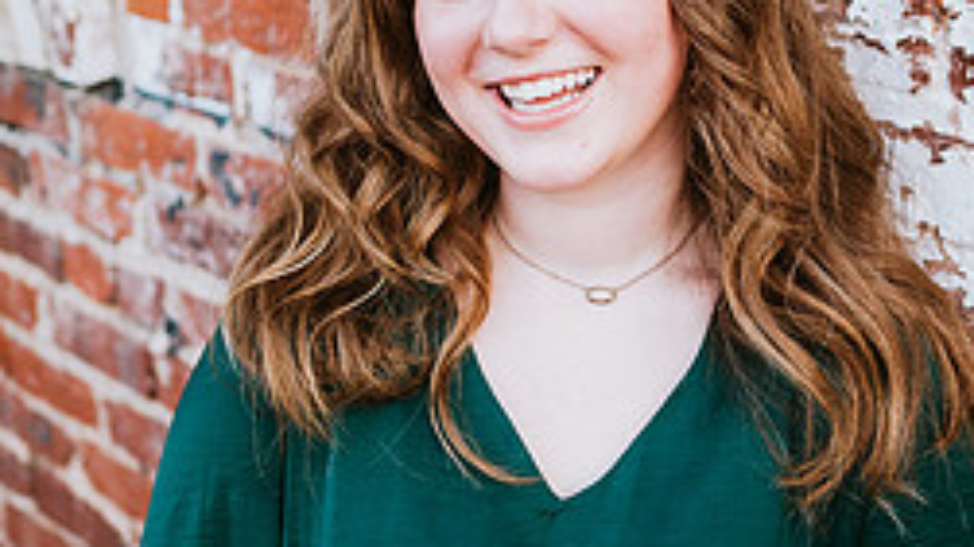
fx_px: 1497
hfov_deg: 35.6
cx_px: 656
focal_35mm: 58
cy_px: 184
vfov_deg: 20.6
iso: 100
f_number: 2
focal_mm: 24
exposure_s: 1/400
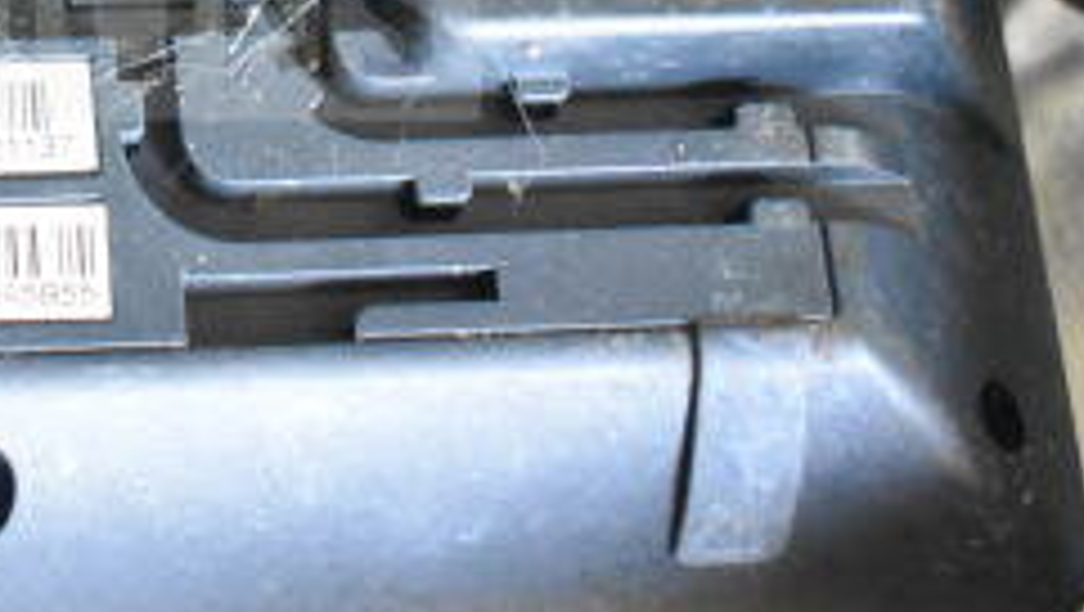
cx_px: -27
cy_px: -236
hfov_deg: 15.6
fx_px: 3883
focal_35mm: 135
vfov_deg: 8.8
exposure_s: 1/50
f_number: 4.5
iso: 9000
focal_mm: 34
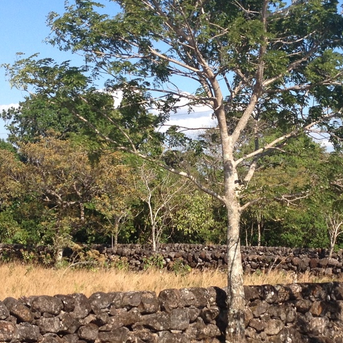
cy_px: 201
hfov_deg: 19.0
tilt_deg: -3.5
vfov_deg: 19.1
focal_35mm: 91
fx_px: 1020
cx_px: 251
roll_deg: +1.0
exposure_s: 1/1314
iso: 50
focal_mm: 4.28
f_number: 2.4
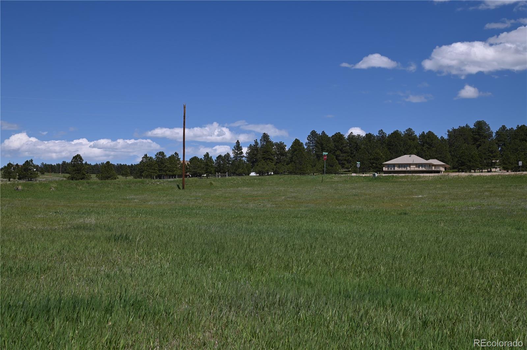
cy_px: 175
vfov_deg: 26.9
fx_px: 731
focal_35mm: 50
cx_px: 264
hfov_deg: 39.6
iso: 100
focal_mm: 50
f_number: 8
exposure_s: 1/500
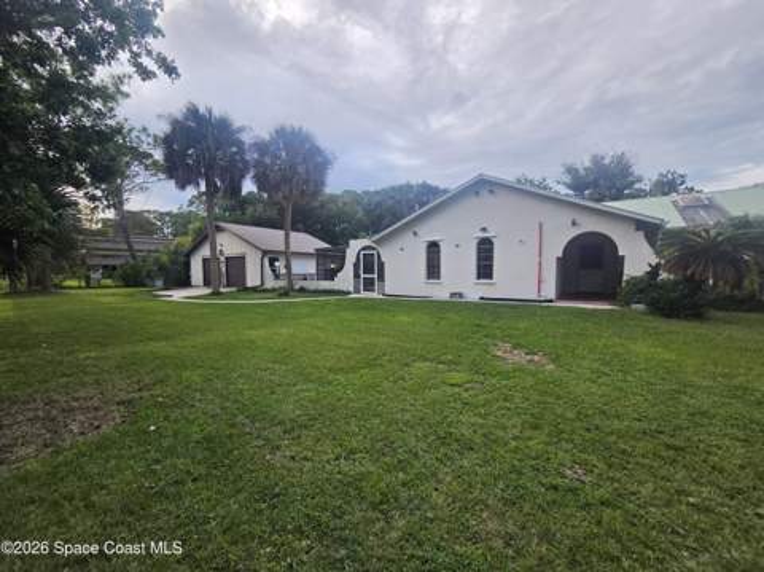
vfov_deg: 89.8
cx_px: 382
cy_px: 286
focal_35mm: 13
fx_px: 287
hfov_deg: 106.2
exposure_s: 1/501
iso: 100
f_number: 2.2
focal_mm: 2.2
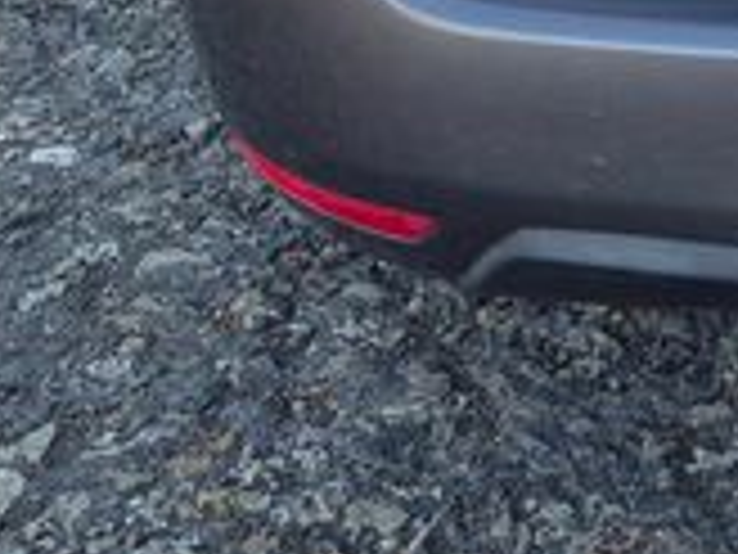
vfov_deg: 9.5
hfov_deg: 12.8
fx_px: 3070
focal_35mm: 144
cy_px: -604
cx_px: 1202
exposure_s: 1/251
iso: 25
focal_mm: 5.4
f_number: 1.8
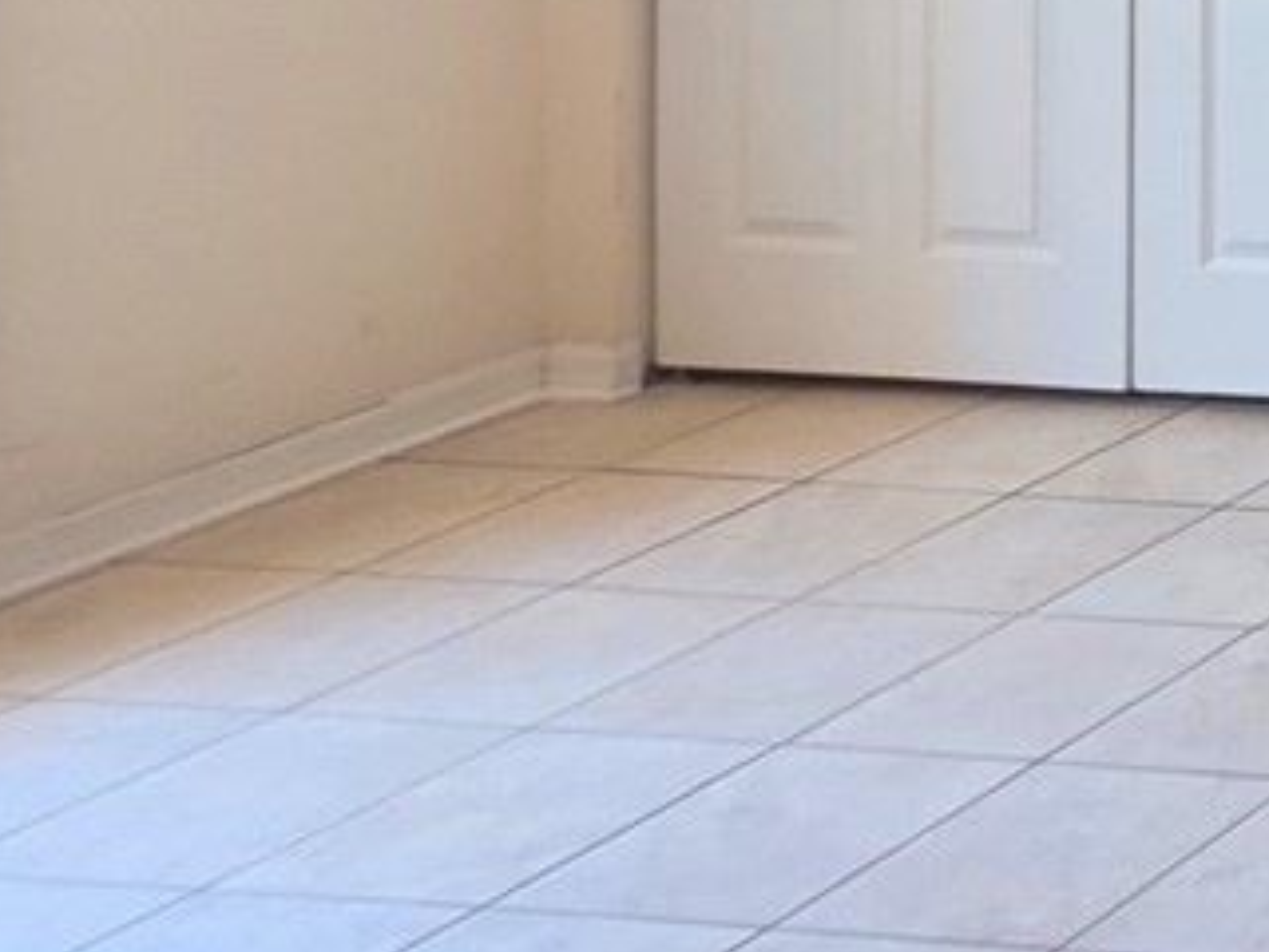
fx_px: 2383
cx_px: 3077
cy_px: -567
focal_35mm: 65
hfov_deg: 15.1
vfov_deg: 19.1
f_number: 1.9
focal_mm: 2.2
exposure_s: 1/120
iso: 160
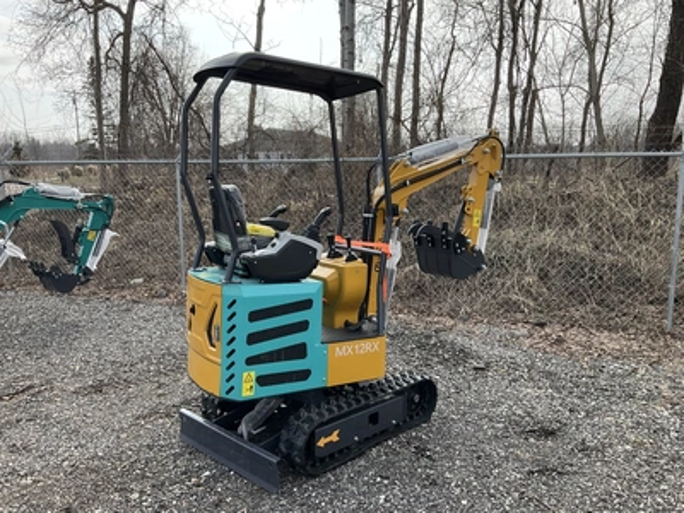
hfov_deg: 61.7
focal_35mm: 29
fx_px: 573
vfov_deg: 48.2
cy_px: 256
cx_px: 342
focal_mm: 3
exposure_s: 1/1144
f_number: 1.8
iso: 25
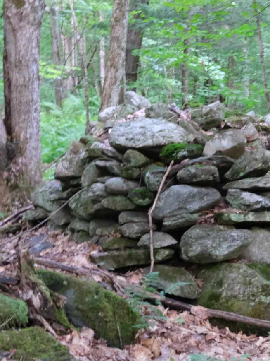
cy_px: 268
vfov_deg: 24.5
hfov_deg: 18.6
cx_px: 166
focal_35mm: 79
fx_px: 822
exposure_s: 1/2.6
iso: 3200
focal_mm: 23
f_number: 11
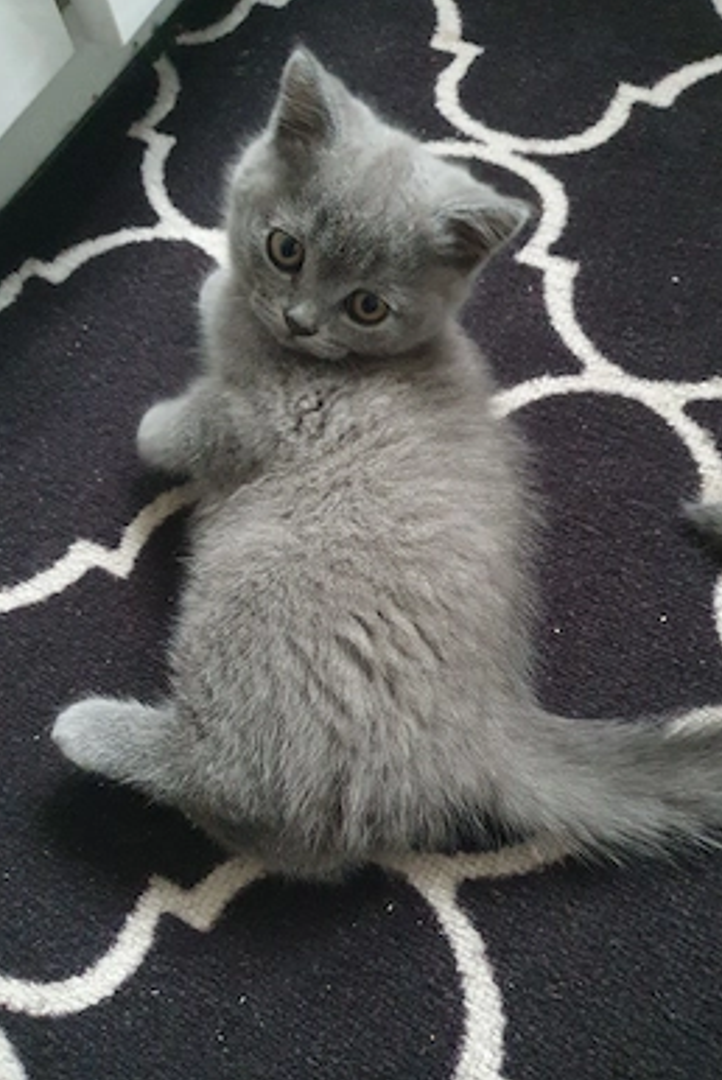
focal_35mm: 28
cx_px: 381
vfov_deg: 65.4
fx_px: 841
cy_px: 548
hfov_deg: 46.5
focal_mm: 4.32
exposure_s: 1/30
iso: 640
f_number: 1.5
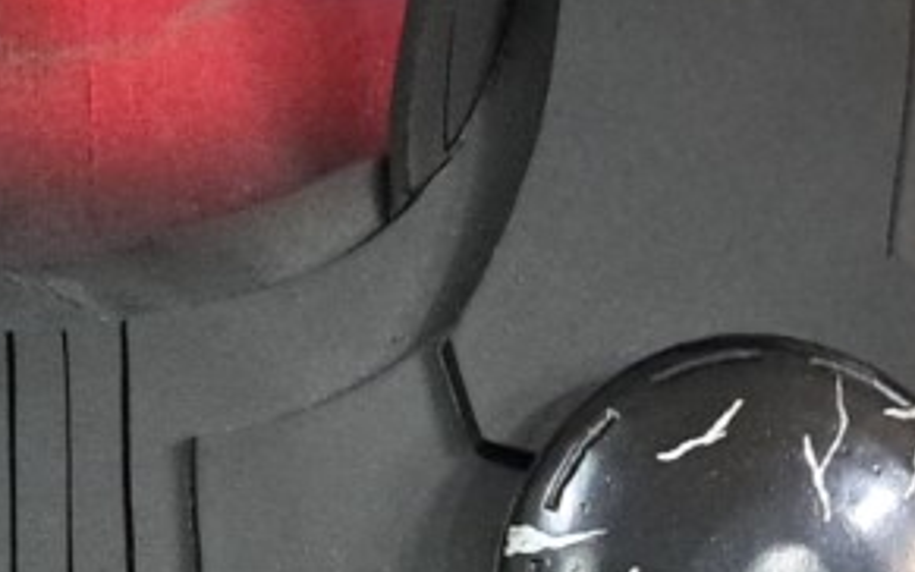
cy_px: 644
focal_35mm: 105
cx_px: 75
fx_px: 2619
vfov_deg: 12.2
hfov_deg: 19.4
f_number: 1.8
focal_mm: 5.23
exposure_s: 1/25
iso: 457
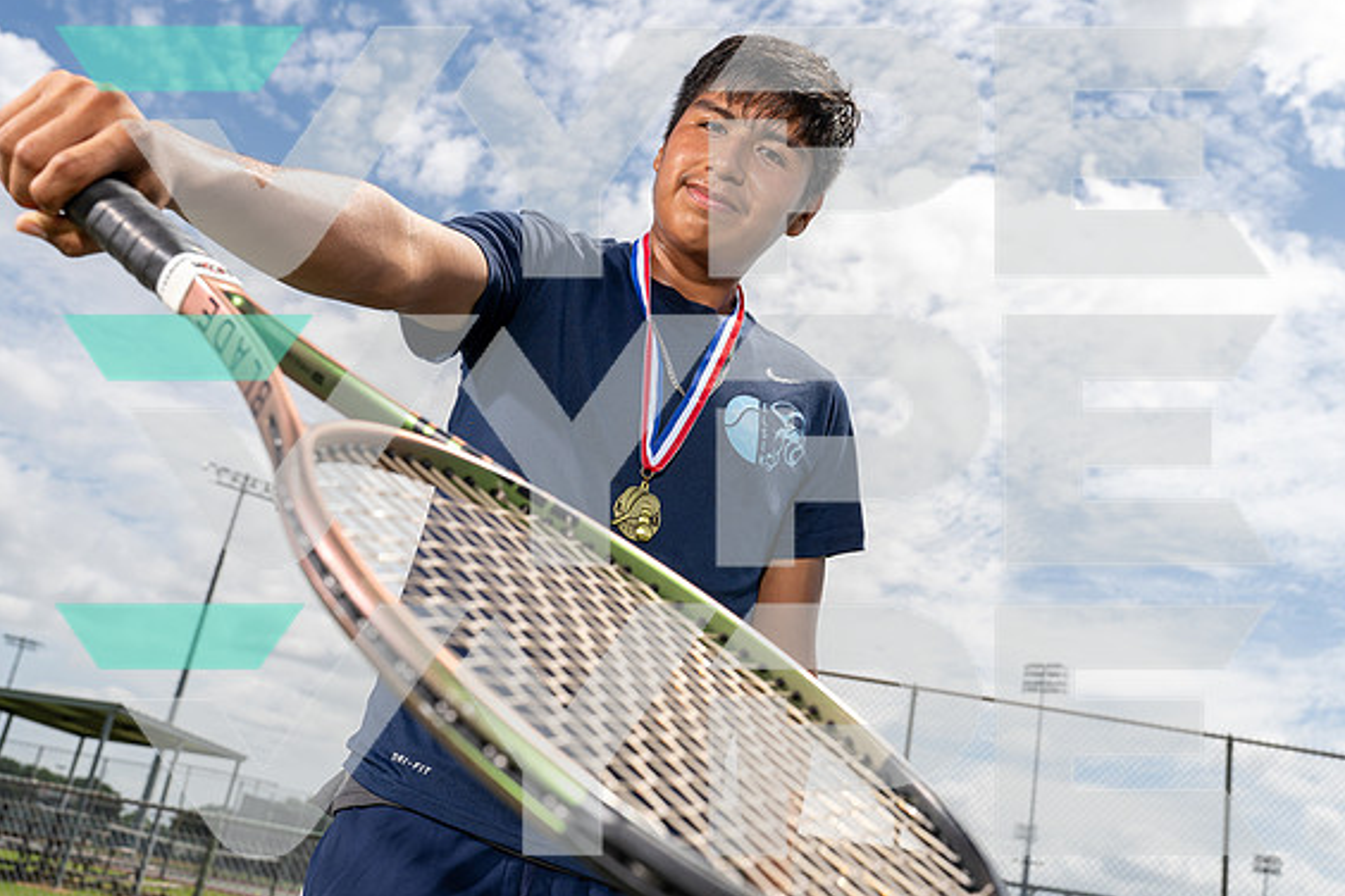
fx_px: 1345
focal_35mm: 36
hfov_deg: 53.1
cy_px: 442
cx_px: 670
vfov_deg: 36.9
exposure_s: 1/1250
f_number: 6.3
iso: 250
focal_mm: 35
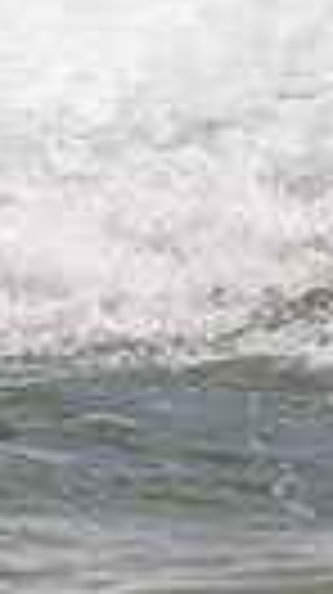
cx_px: -888
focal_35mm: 2530
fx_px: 39817
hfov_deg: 0.5
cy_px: -449
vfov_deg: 0.9
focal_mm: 400
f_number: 5.6
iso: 220
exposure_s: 1/2000
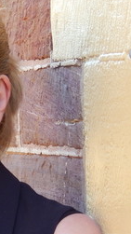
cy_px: 190
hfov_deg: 3.9
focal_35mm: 304
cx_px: -160
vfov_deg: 7.1
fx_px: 1879
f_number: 4.5
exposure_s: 1/40
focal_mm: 18.7
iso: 125
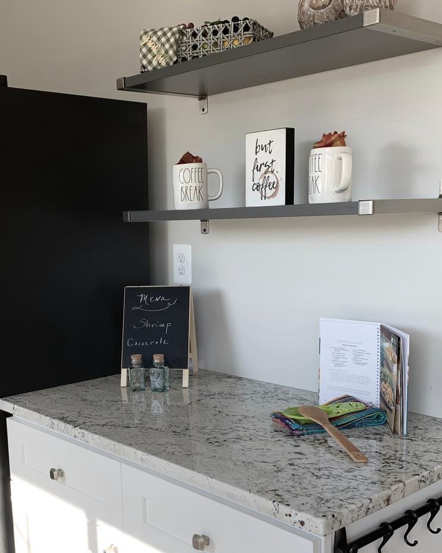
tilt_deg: -10.1
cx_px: 162
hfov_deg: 35.4
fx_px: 687
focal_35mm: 42
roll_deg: +1.7
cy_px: 353
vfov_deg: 43.4
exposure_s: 1/137
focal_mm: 4.25
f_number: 1.8
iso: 25
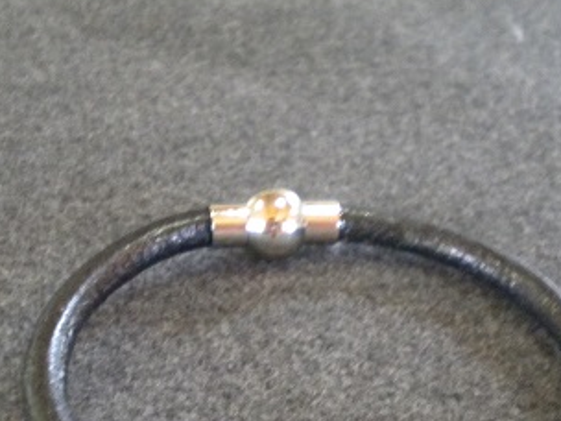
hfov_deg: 24.1
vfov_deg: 17.9
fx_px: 1313
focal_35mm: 81
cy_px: 395
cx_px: 277
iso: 619
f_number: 3.5
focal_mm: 7.4
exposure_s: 1/8.8
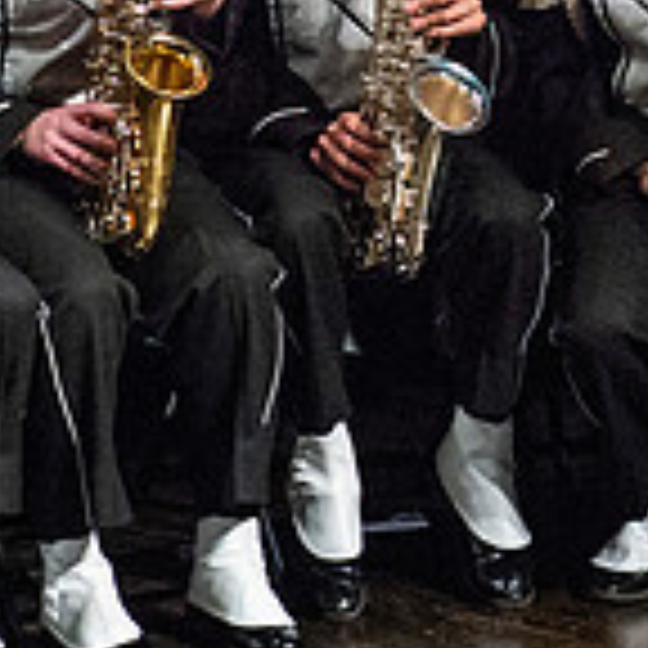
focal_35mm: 1028
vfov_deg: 1.7
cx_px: 729
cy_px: -212
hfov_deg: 1.7
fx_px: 21772
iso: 5000
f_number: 5.6
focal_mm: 300
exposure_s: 1/400
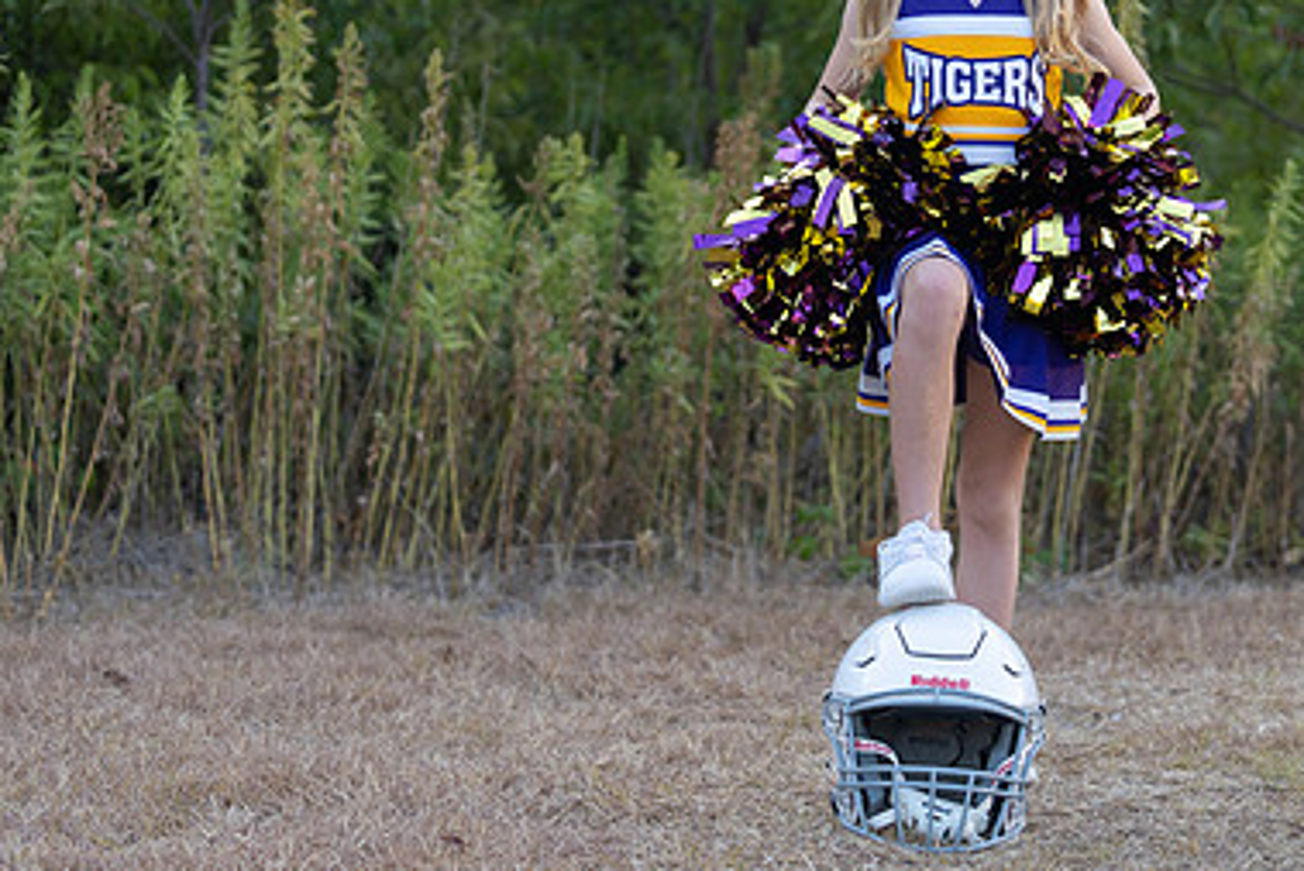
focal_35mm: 107
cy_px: 212
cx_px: 963
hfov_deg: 19.0
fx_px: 3877
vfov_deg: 12.8
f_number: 2.8
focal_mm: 70
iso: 250
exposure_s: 1/320
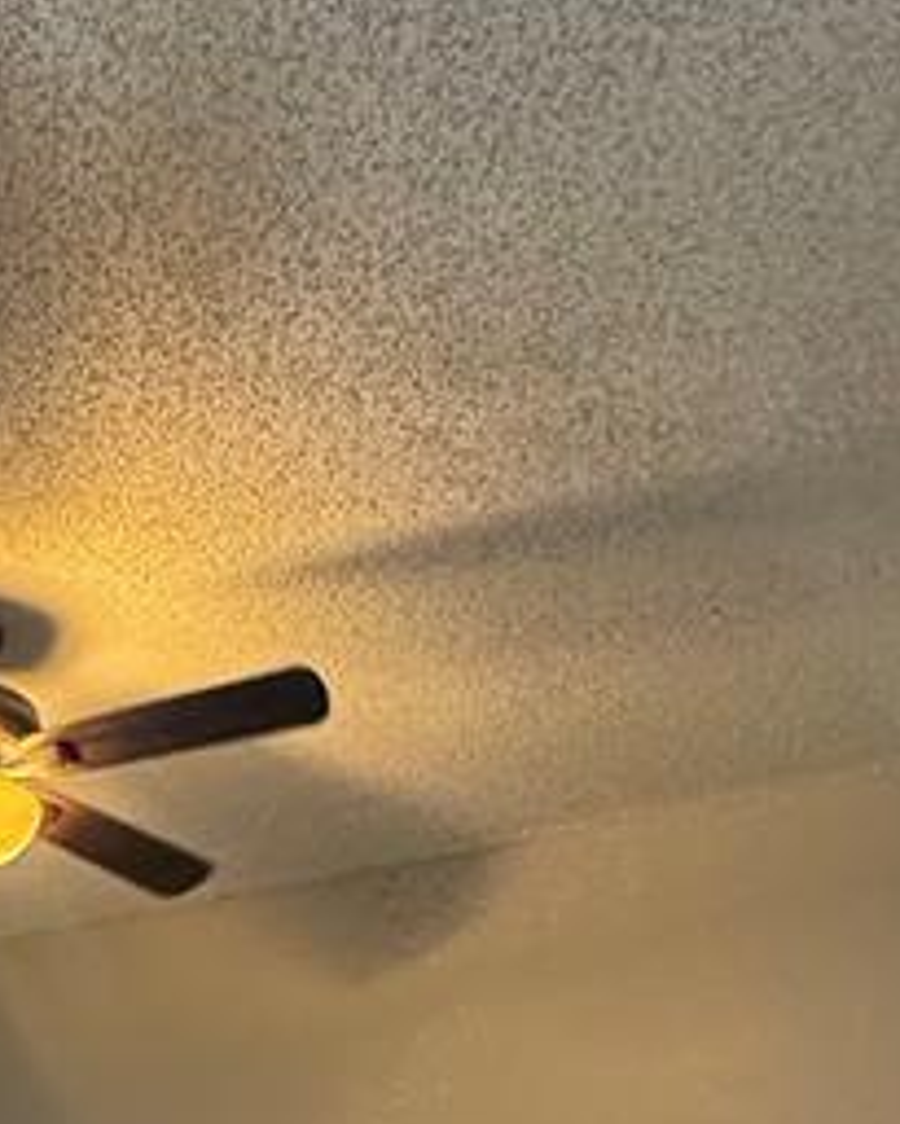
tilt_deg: +2.6
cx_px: -40
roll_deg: +0.8
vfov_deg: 35.2
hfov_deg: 32.9
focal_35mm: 41
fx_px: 1364
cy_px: 1357
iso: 400
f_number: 2.2
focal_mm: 2.22
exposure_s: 1/60
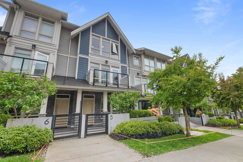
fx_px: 101
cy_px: 81
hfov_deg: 100.4
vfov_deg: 77.3
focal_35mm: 15
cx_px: 122
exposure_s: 1/40
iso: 400
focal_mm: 10
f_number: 8
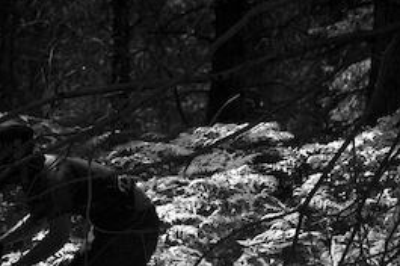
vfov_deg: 4.7
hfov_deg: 7.0
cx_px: 47
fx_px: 3268
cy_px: 222
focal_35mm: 295
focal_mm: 65
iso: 200
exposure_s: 1/1000
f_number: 4.5
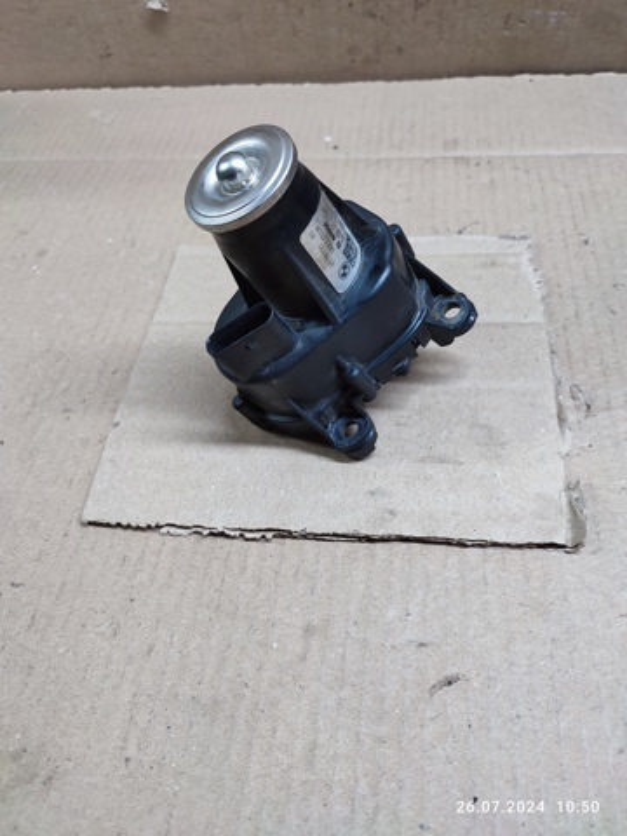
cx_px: 314
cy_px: 418
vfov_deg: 69.4
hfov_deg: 54.9
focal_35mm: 25
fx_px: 604
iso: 290
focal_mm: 6.04
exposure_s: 1/33
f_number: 1.9
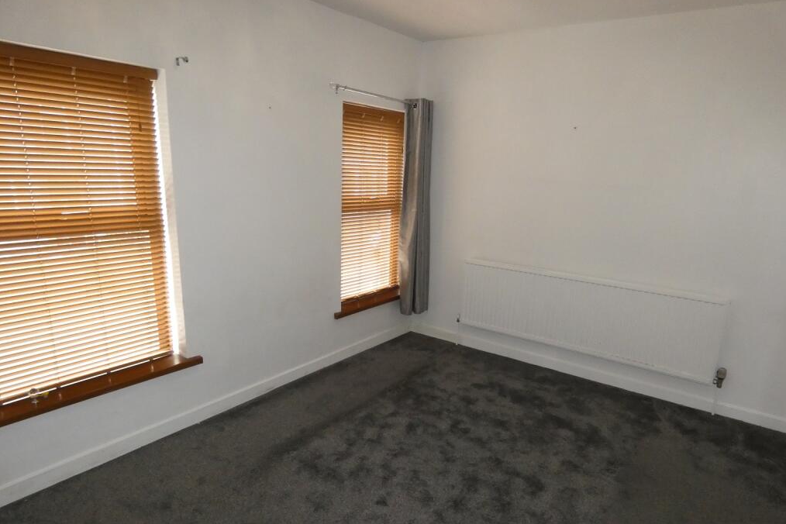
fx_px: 458
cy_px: 289
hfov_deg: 81.2
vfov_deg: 59.4
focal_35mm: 21
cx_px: 396
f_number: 2.8
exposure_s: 1/60
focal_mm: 3.6
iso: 640
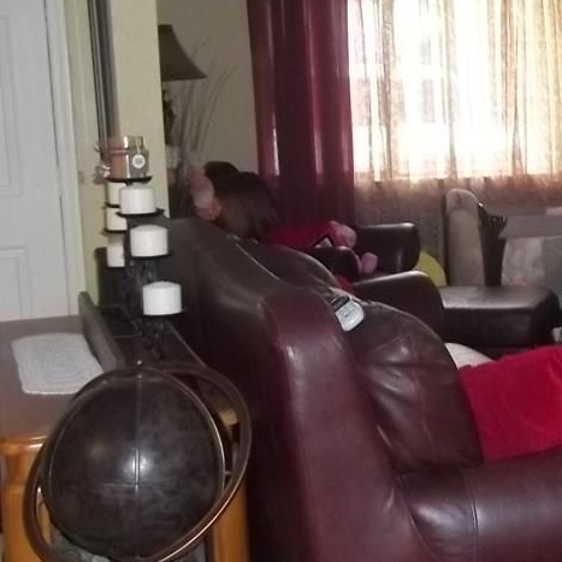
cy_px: 276
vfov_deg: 27.7
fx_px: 1139
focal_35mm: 62
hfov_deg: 25.7
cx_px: 614
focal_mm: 5.7
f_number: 2.9
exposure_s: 1/30
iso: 250
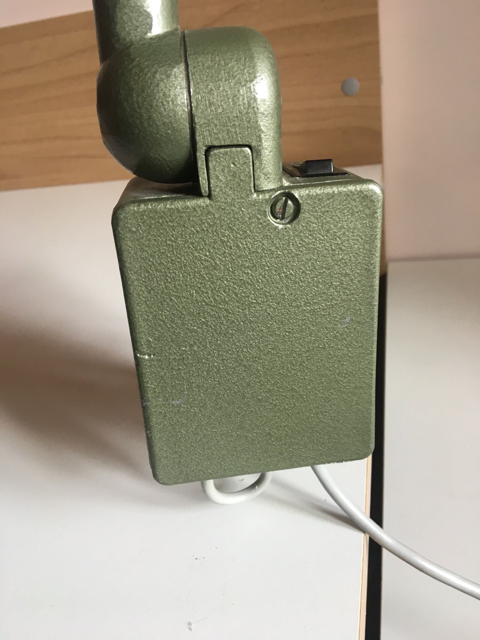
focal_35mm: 29
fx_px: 536
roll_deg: +11.3
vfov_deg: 61.7
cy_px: 320
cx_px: 240
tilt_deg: -33.6
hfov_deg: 48.2
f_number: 2.2
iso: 64
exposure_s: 1/33
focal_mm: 4.15
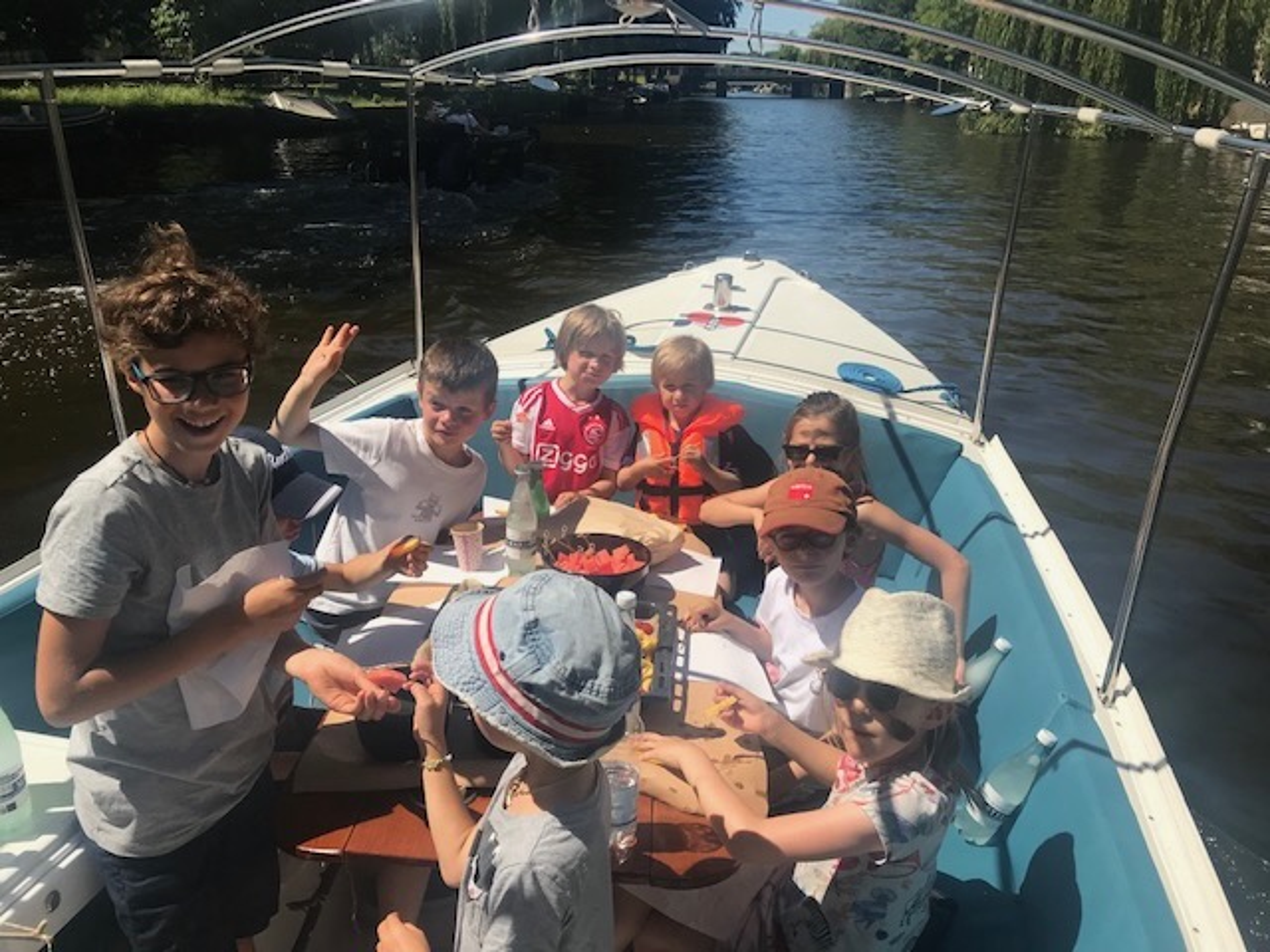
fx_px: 1027
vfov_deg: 49.7
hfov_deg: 63.4
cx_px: 635
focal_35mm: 28
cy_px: 476
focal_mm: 3.99
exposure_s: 1/3195
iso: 20
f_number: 1.8
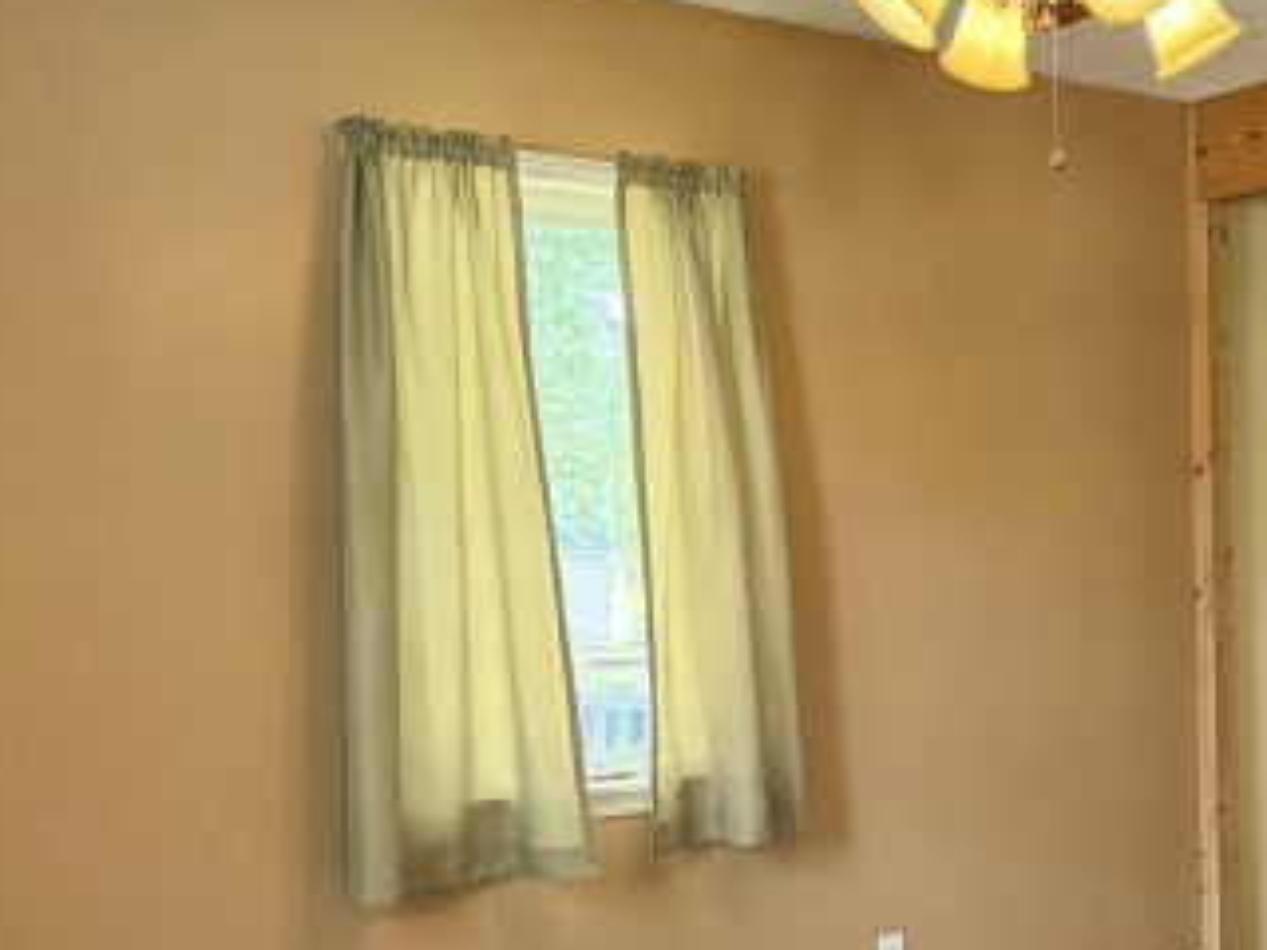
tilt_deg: -4.3
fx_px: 1830
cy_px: 712
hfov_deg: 36.2
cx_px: 1103
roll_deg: +0.6
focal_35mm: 50
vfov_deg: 28.7
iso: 200
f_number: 1.78
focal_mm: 6.76
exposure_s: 1/60
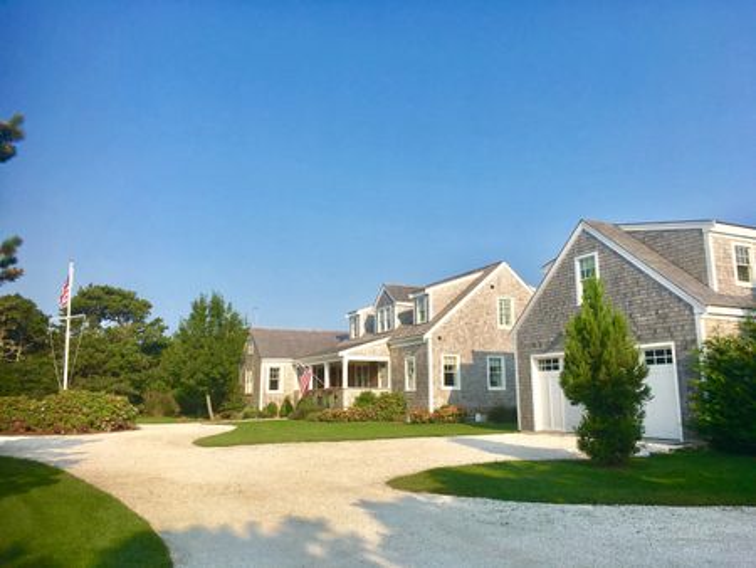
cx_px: 378
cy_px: 284
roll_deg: +0.5
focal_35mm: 29
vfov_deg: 48.3
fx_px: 634
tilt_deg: +11.5
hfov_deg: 61.6
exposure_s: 1/1672
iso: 25
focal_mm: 4.15
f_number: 2.2
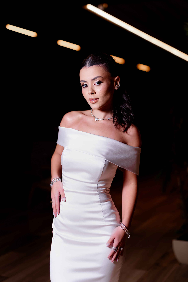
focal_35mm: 50
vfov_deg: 39.6
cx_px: 94
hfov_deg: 27.0
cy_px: 141
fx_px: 392
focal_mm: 50
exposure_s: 1/200
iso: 50
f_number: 1.8
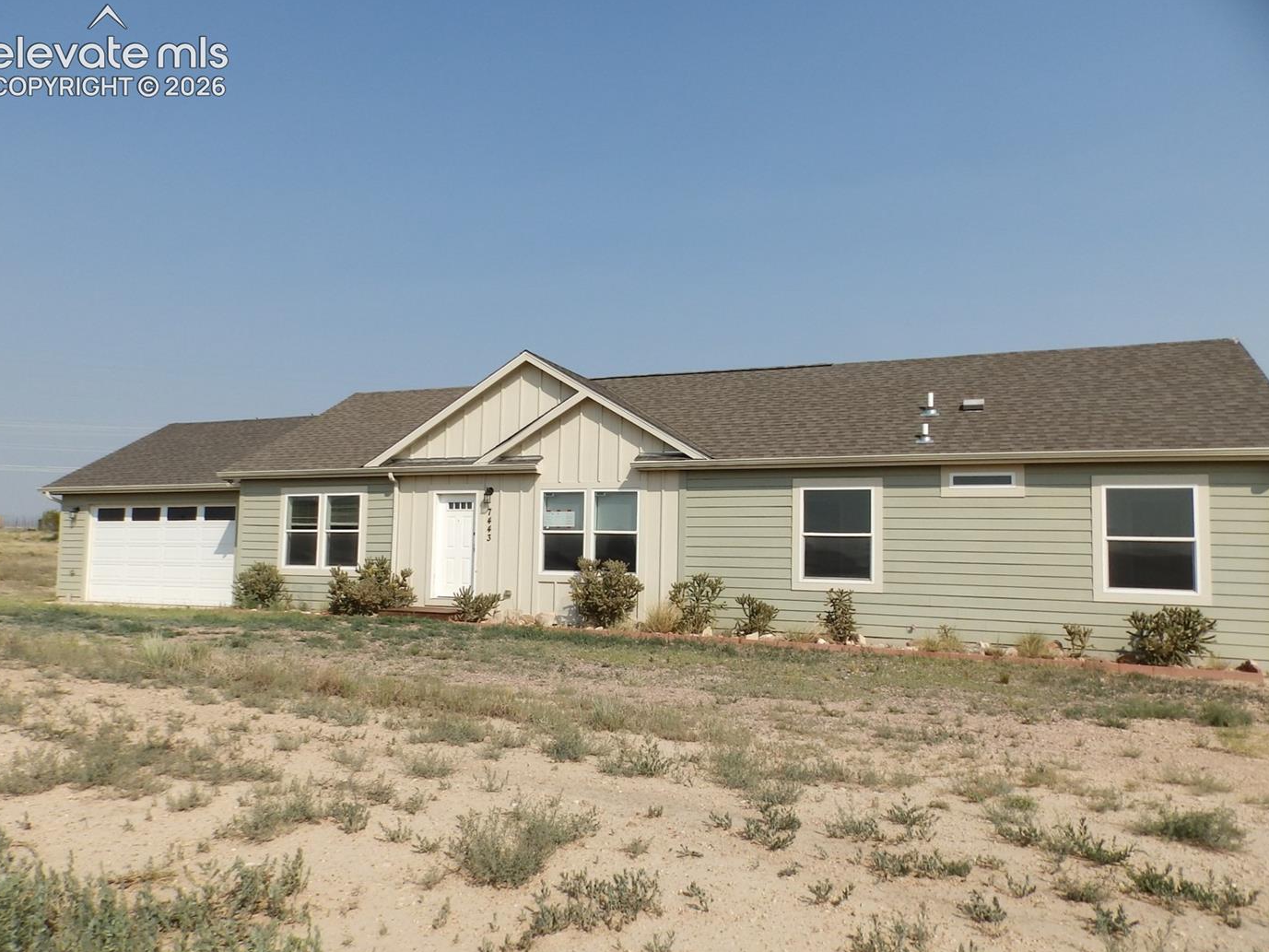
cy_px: 479
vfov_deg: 58.9
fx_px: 843
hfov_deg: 73.9
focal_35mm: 23
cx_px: 639
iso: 80
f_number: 5
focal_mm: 4
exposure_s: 1/800
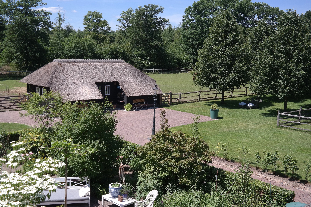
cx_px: 156
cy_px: 104
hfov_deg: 44.5
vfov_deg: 30.5
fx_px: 380
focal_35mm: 44
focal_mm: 29
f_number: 5.6
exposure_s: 1/250
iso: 100
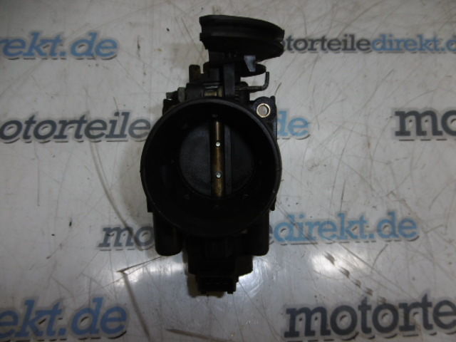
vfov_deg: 56.8
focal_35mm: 24
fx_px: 316
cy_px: 171
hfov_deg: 71.6
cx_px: 228
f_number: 7.8
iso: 100
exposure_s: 1/60
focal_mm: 4.3
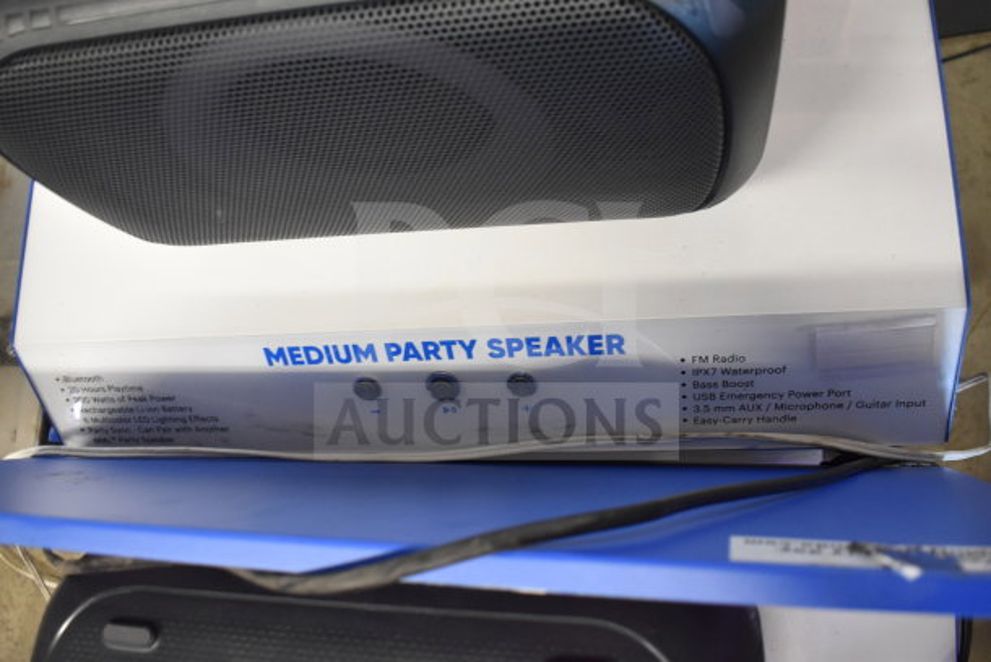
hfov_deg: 59.5
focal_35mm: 32
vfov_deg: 41.7
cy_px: 331
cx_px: 496
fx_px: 867
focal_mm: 21
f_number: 3.8
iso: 1800
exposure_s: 1/30
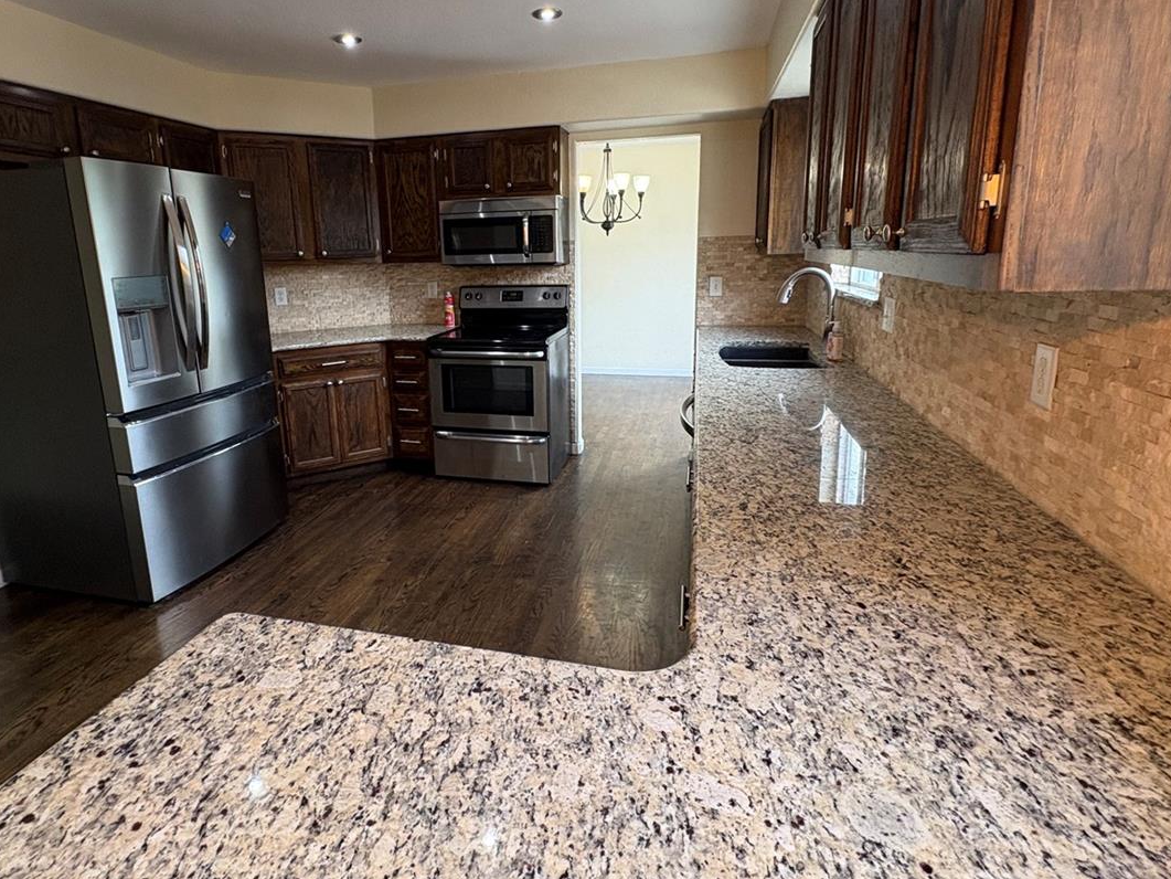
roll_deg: +1.5
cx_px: 525
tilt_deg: -12.8
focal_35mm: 19
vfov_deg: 68.4
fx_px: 643
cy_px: 382
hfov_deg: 84.4
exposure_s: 1/60
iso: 250
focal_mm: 2.22
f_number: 2.2
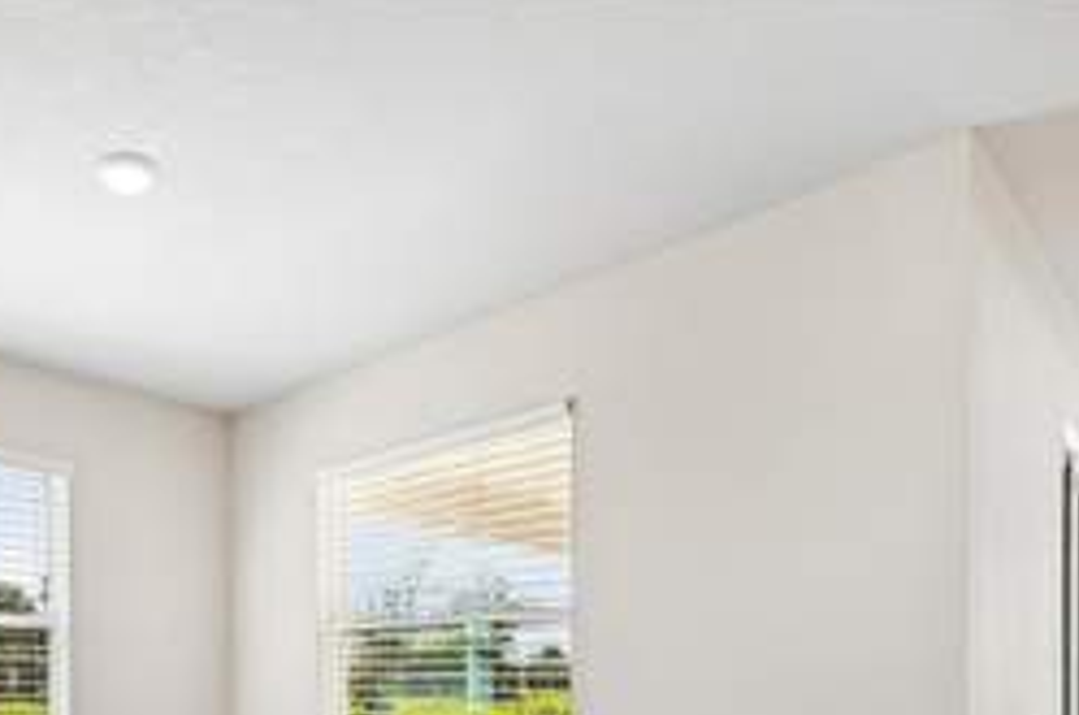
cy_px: 678
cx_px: 212
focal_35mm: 27
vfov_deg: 42.6
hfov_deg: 61.7
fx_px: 808
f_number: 8
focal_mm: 14
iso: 400
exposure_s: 1/200
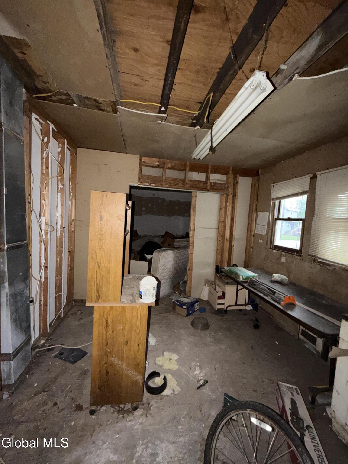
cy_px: 232
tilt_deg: -3.6
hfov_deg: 85.7
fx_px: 188
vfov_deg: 102.1
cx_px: 174
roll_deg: -2.1
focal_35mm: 14
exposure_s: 1/16
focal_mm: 2.22
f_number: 2.2
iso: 500
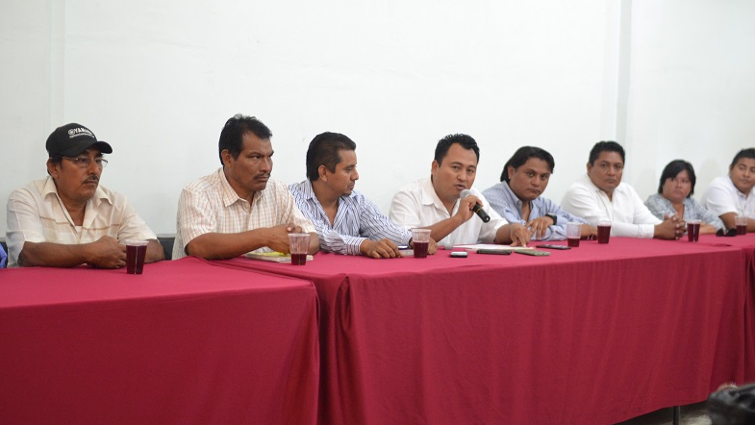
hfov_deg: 42.9
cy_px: 216
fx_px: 961
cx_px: 372
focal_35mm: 48
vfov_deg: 24.9
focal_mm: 30
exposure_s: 1/60
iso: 1000
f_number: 1.4
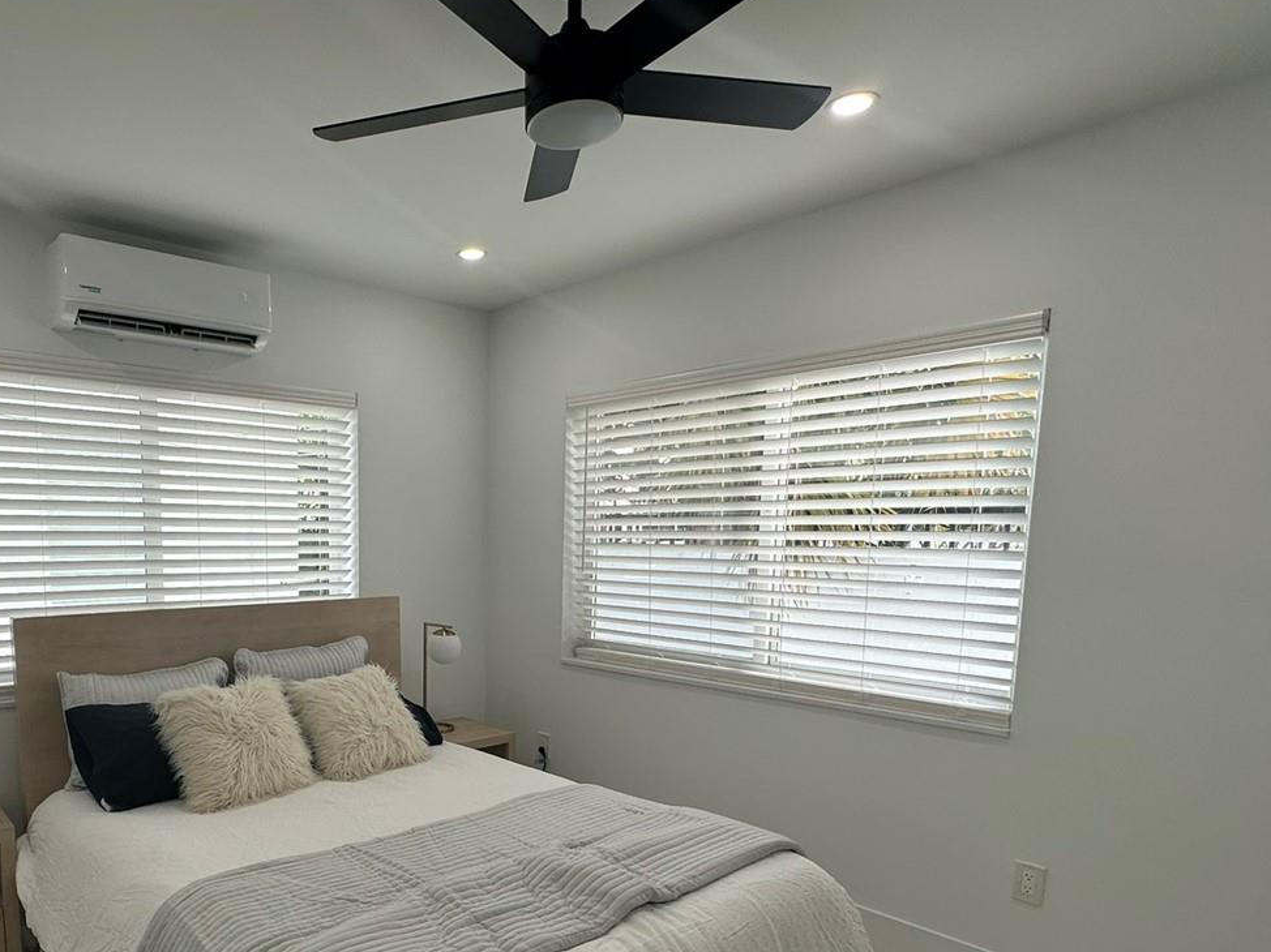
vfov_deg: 57.5
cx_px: 405
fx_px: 844
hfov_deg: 71.3
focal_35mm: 23
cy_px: 639
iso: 40
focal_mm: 2.22
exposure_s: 1/120
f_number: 2.2
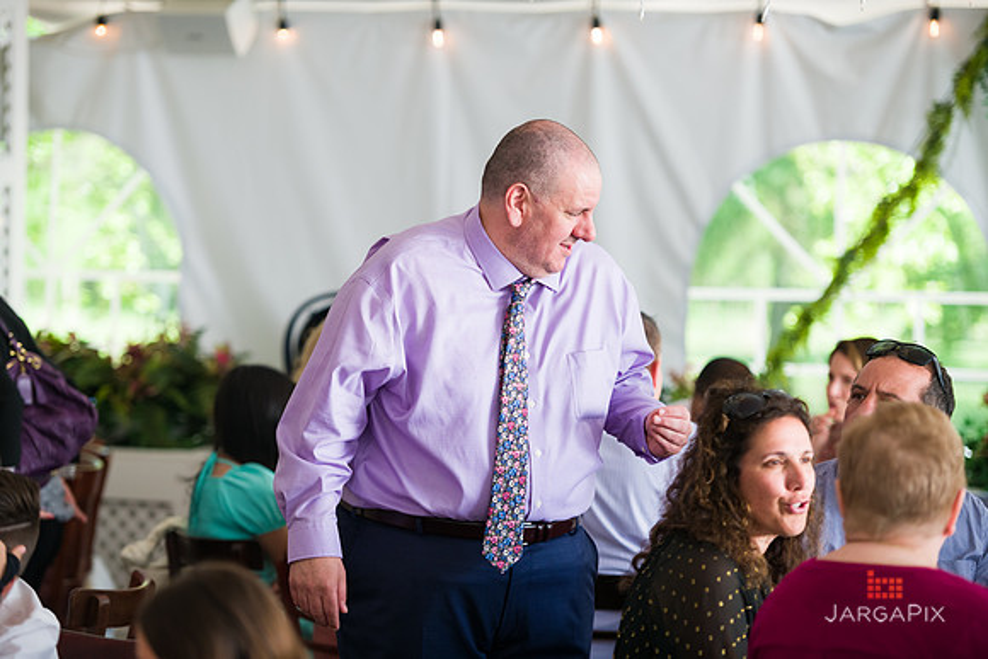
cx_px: 494
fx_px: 3431
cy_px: 330
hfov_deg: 16.4
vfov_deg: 11.0
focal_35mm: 125
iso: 400
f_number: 3.2
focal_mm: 125
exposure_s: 1/500
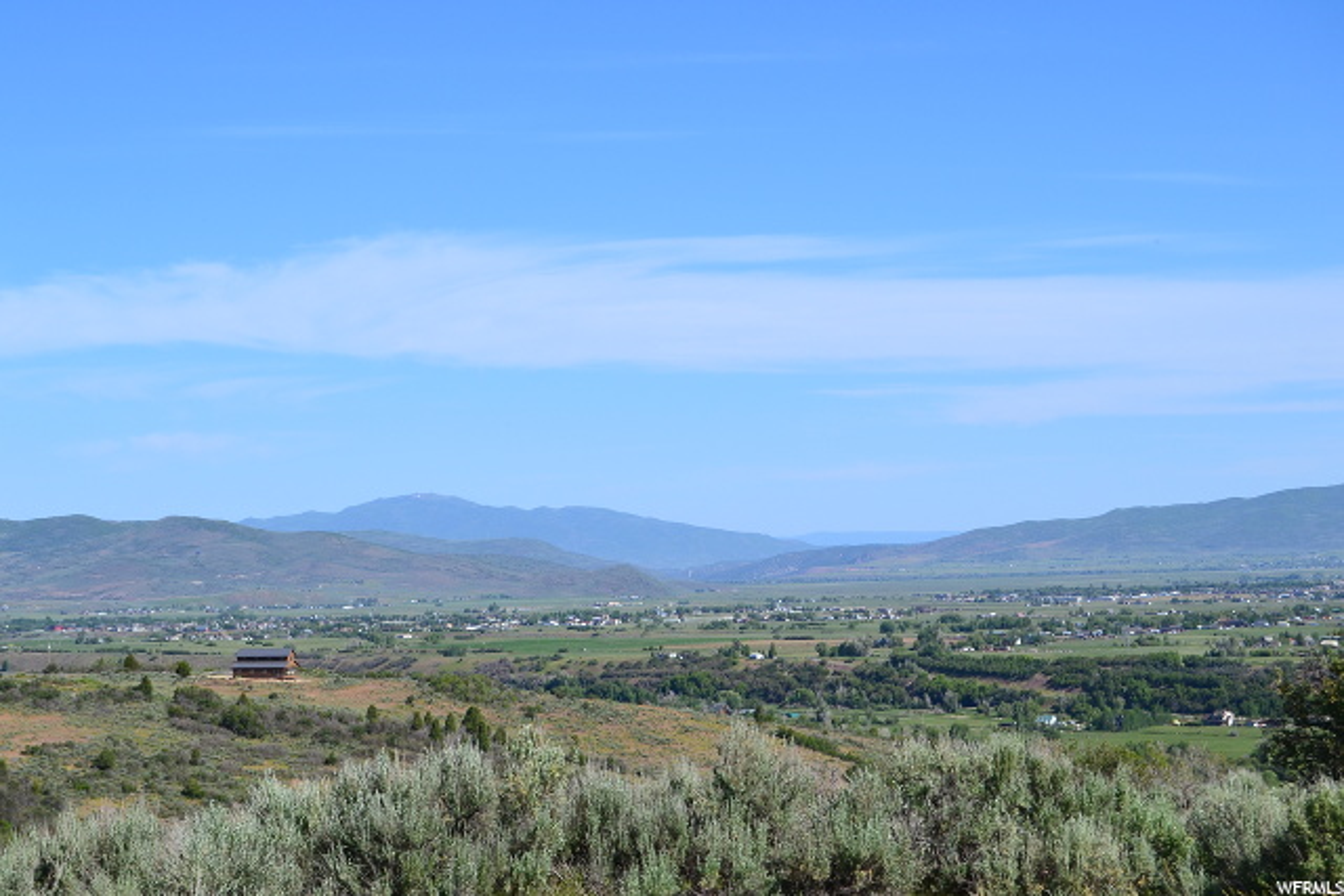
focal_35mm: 82
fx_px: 3080
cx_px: 672
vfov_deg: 16.6
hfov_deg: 24.6
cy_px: 448
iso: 360
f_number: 11
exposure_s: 1/500
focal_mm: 55
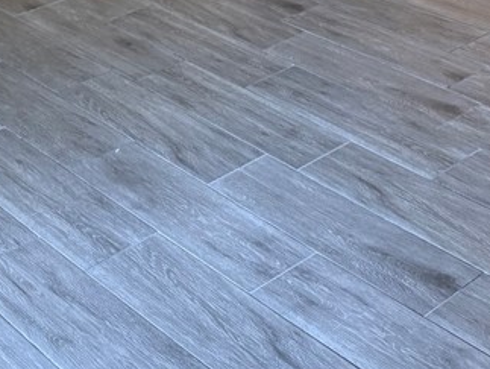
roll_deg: +1.1
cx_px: 149
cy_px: -191
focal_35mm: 76
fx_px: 1077
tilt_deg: -12.3
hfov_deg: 25.4
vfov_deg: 17.4
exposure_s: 1/60
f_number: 1.78
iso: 200
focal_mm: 6.76
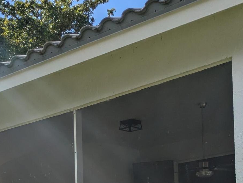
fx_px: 562
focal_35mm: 80
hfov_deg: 24.4
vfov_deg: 17.3
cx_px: 132
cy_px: 236
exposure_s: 1/3226
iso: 41
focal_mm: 5.43
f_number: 1.89
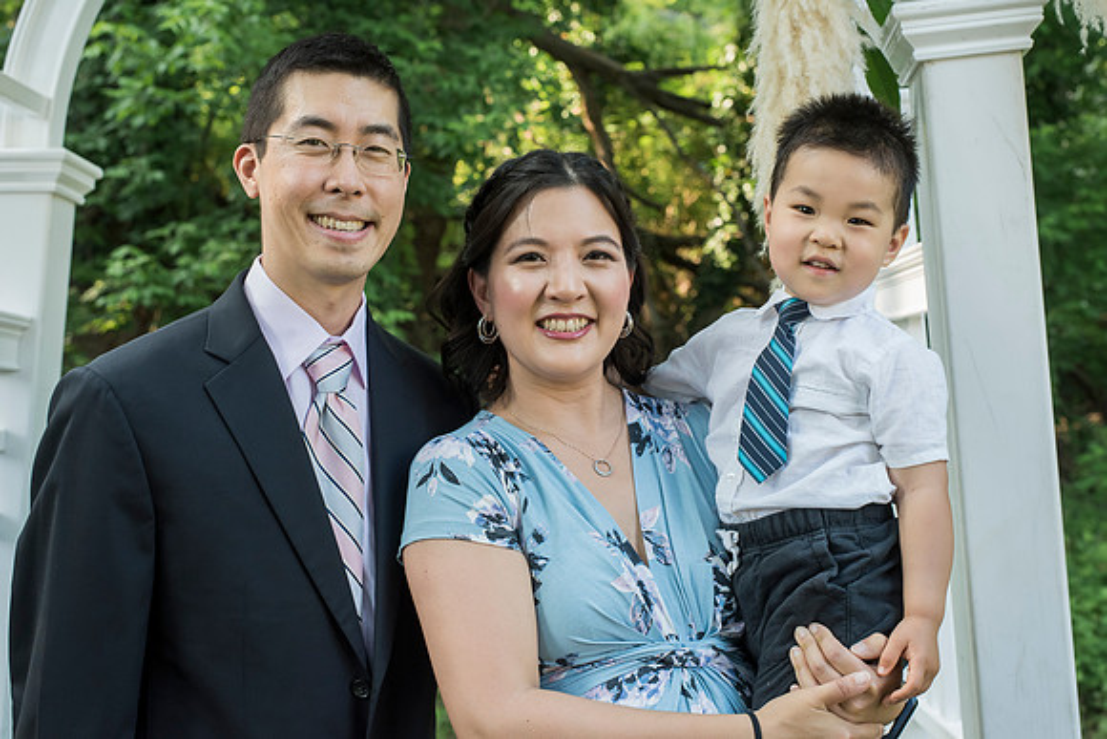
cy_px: 356
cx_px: 573
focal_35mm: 52
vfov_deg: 26.1
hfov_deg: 38.3
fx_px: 1592
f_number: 5.6
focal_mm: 50
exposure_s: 1/200
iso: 1250
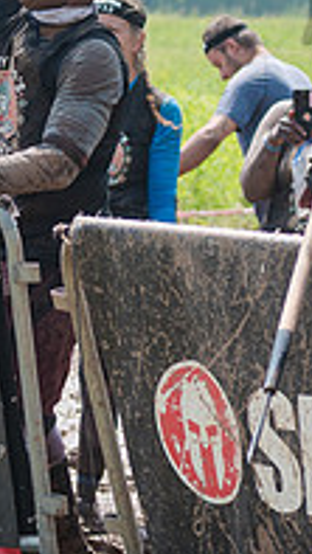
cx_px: -45
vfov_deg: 7.3
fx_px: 4318
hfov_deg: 4.1
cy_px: 131
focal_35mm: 294
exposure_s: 1/2500
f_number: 4
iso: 400
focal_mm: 80
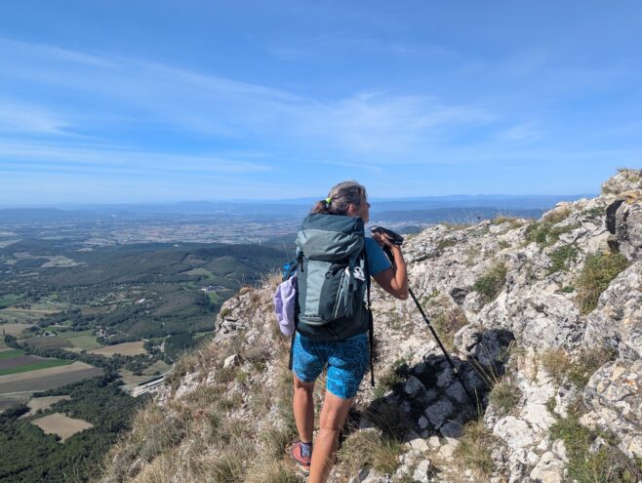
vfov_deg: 49.8
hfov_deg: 63.3
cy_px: 258
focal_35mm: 28
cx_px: 297
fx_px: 520
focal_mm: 6.81
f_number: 1.85
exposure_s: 1/1953
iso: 46
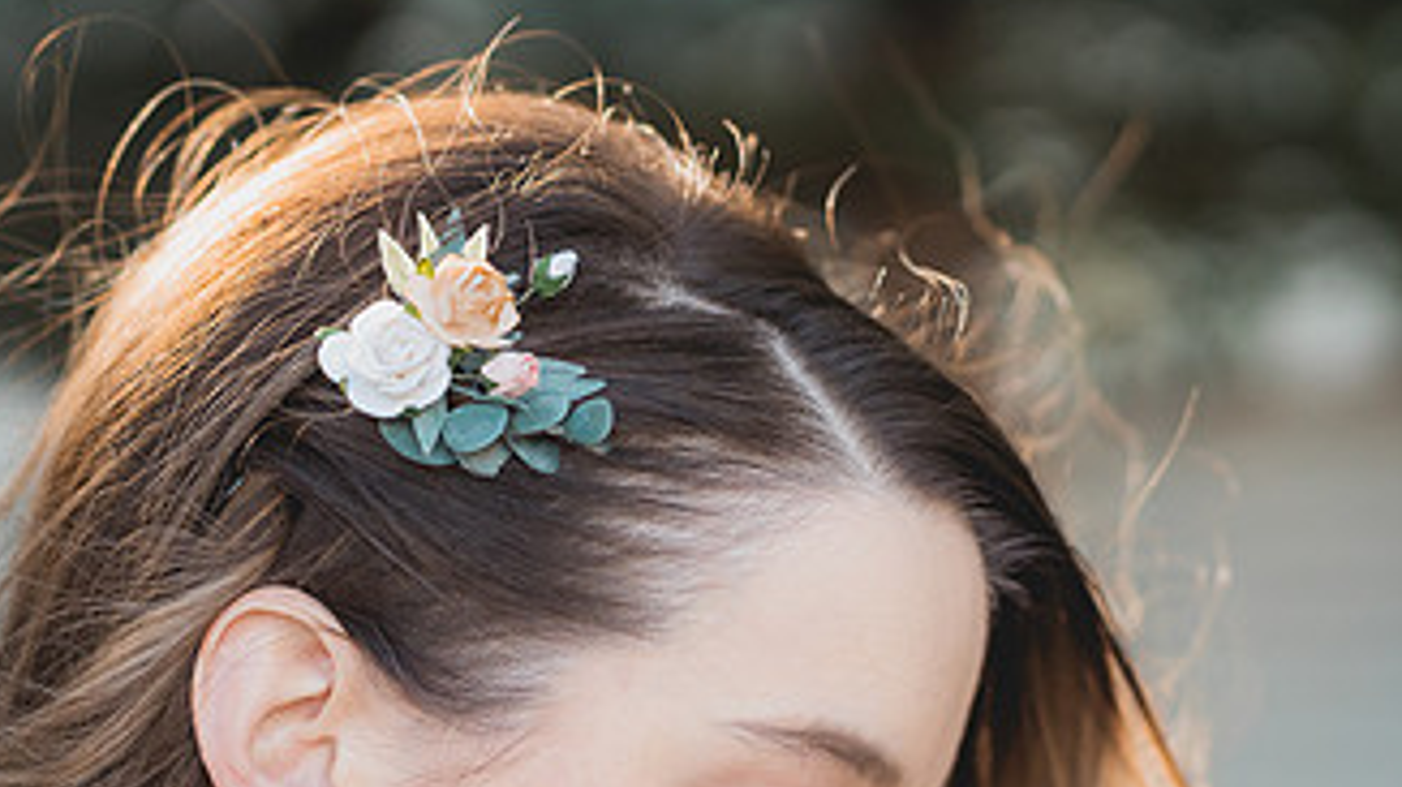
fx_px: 3604
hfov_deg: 22.0
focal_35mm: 97
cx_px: 602
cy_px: 664
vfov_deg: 12.4
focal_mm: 50
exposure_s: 1/2500
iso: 1000
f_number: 1.8
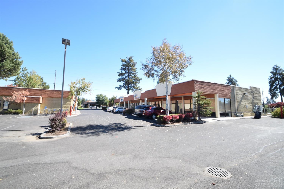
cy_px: 94
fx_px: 118
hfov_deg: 100.4
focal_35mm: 15
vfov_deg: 77.3
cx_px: 142
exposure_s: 1/250
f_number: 8
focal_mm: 10
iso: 200
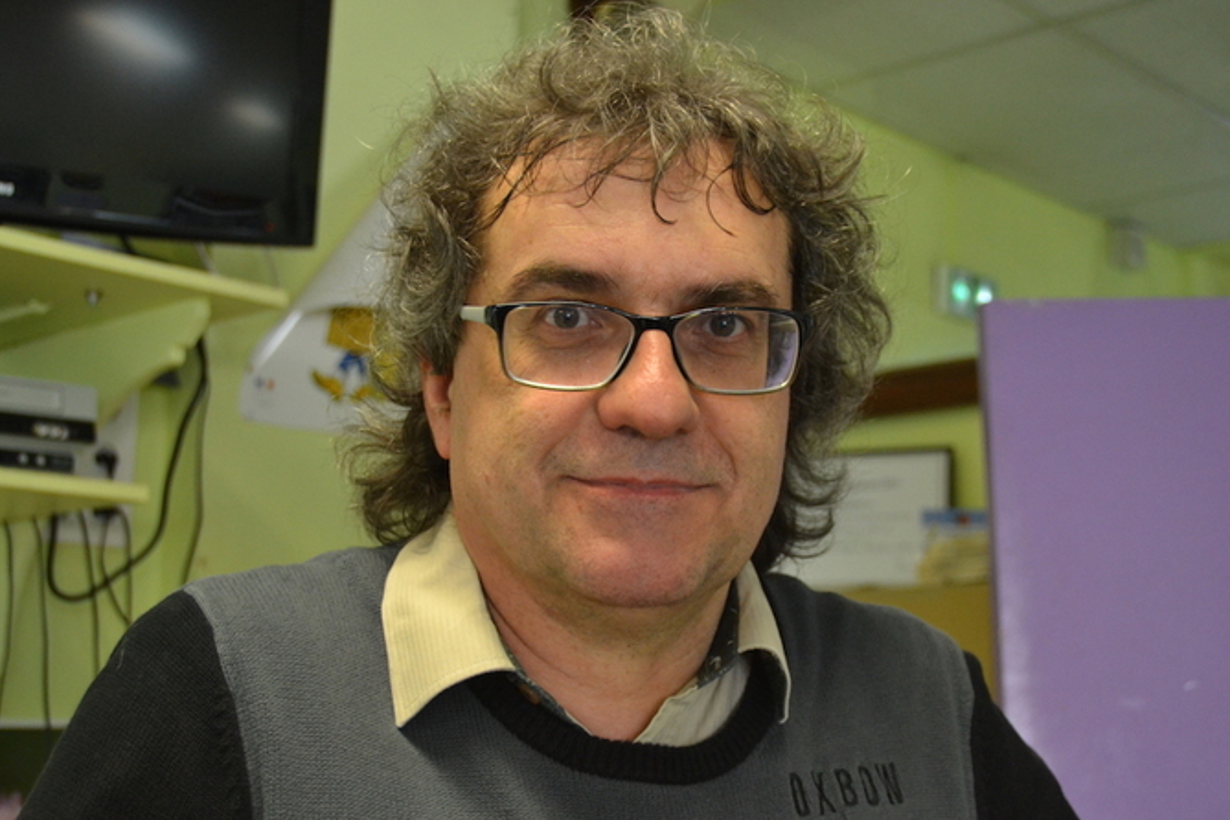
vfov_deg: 24.0
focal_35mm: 57
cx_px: 638
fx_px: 1932
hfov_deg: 35.3
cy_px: 412
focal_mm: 35
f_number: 4.5
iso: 1250
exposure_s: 1/60
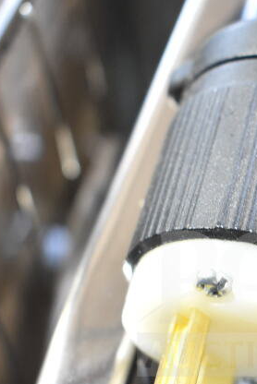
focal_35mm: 102
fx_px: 1091
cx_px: 240
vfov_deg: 19.8
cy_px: 303
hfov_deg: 13.3
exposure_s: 1/50
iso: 1600
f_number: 4.2
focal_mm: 31
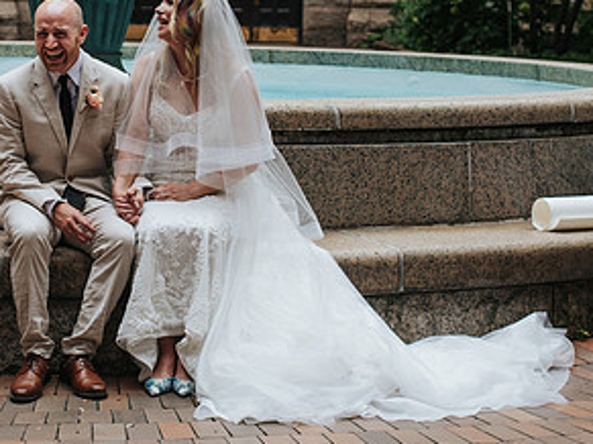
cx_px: 165
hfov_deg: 17.7
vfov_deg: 13.3
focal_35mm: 111
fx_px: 1901
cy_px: 111
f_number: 4
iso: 400
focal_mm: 50
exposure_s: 1/400
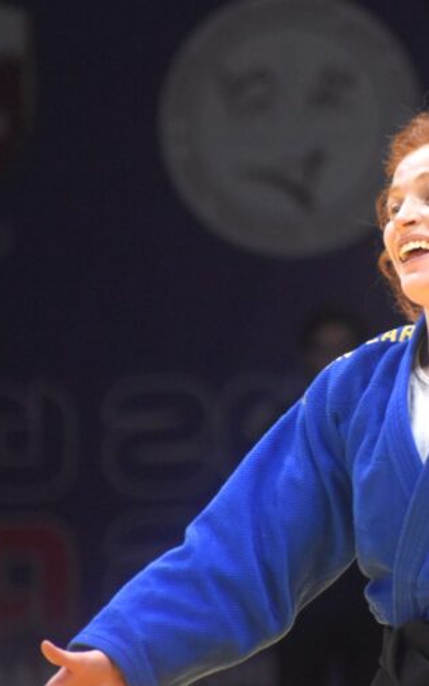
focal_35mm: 691
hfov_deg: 1.9
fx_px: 12919
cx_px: 390
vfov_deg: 3.0
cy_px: 343
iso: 3200
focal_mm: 300
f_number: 6.3
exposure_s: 1/800
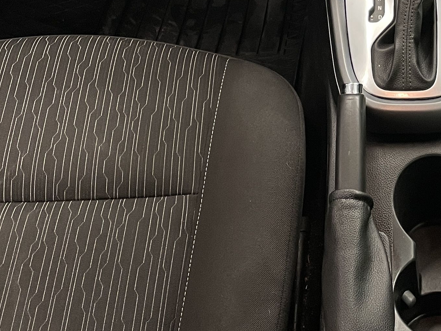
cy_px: -84
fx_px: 981
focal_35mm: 77
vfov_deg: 18.0
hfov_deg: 24.5
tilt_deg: -33.2
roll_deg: -0.7
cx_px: 410
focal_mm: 4.2
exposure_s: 1/50
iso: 160
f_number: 1.6
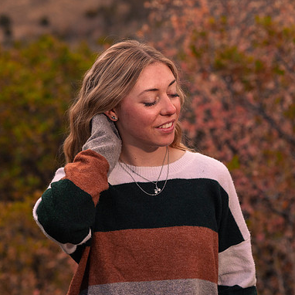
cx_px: 200
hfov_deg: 10.8
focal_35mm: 161
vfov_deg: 10.9
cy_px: 120
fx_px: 1552
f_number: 5.6
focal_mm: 105
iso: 1250
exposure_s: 1/400
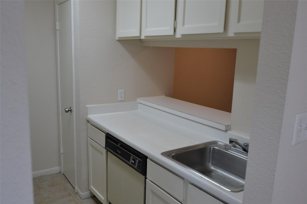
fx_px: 256
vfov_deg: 43.6
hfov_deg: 61.9
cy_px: 102
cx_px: 154
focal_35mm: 30
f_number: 4.5
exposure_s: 1/80
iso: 400
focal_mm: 20
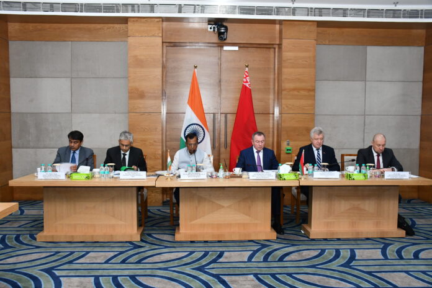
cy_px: 144
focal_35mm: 33
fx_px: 396
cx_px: 216
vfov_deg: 40.0
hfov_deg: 57.2
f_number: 5.6
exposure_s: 1/125
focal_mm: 22
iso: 1600
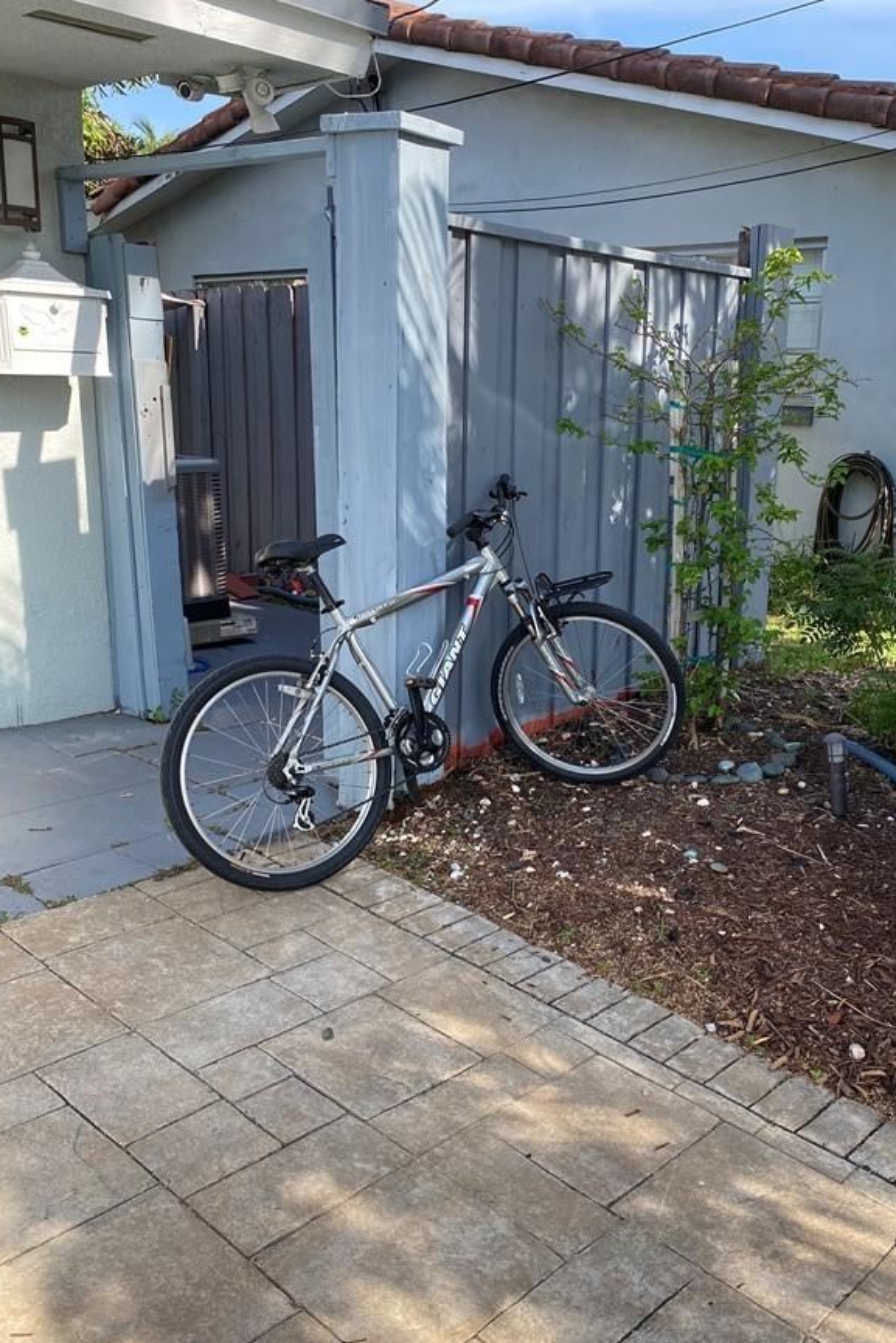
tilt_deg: -15.3
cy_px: 720
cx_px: 581
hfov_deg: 40.7
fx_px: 1194
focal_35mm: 32
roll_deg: -2.3
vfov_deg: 58.6
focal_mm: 4.25
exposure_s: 1/620
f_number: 1.8
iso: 32
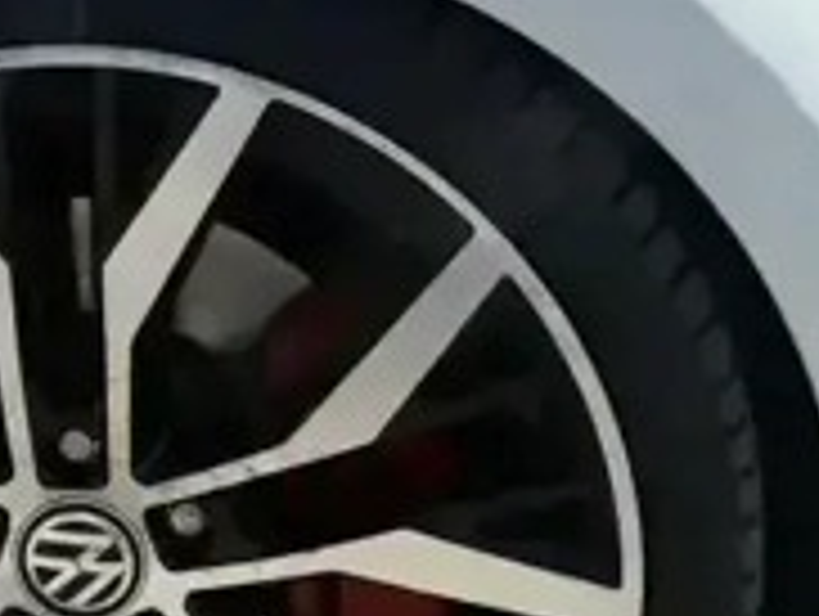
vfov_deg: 18.7
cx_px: -18
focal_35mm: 79
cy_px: 211
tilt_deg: -13.9
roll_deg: +2.4
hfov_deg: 23.5
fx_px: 1872
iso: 80
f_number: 1.78
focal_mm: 6.76
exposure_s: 1/2907
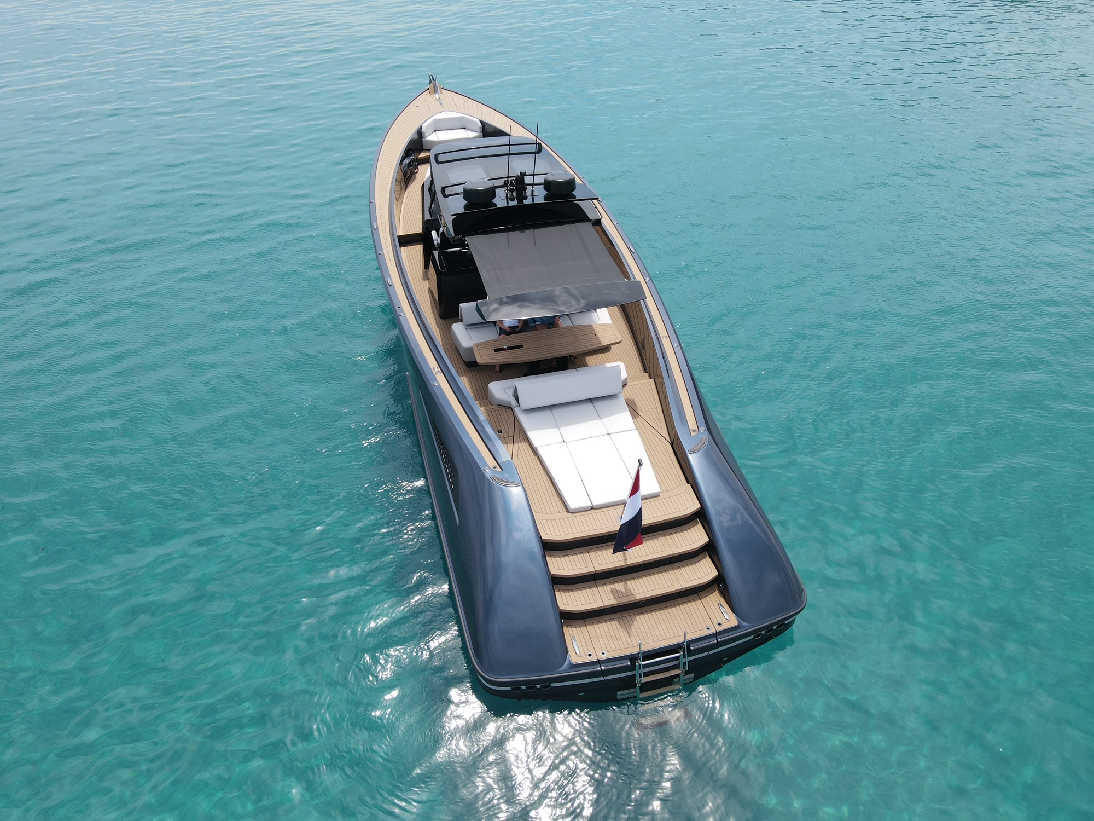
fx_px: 758
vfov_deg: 56.8
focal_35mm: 24
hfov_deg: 71.6
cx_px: 547
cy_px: 410
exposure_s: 1/500
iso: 100
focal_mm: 4.5
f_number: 2.8
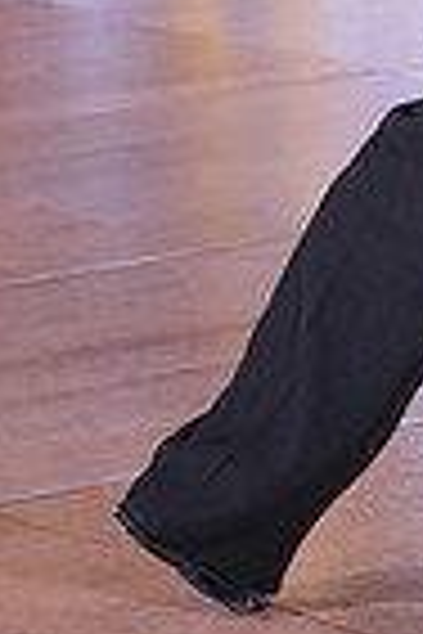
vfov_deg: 6.8
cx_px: 857
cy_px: -297
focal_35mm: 300
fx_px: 5287
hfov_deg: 4.5
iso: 2000
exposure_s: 1/400
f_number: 4
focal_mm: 73
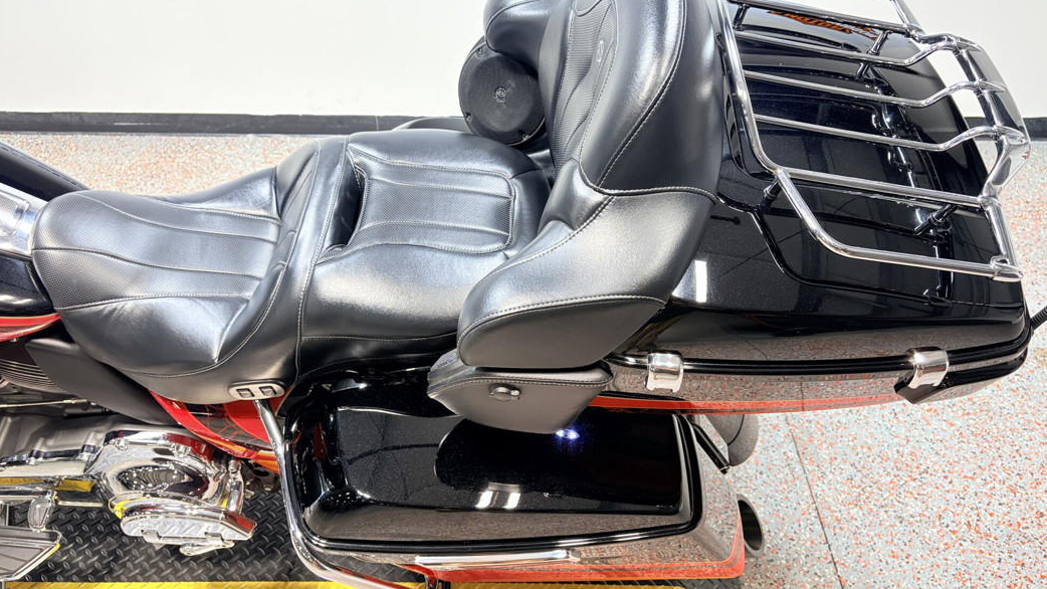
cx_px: 517
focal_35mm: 29
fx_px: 805
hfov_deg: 66.1
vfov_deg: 40.1
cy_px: 268
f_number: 1.6
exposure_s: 1/120
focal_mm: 5.96
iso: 100
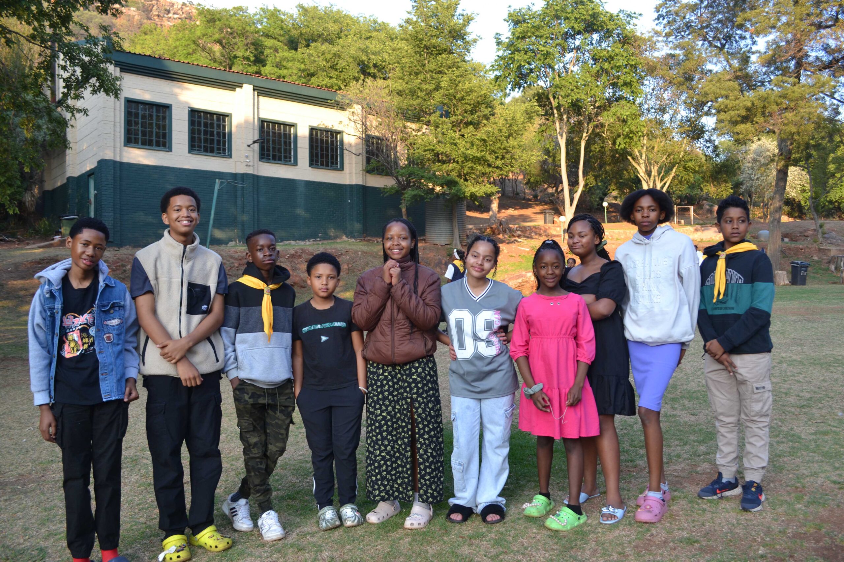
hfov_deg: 61.9
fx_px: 703
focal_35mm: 30
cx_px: 422
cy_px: 281
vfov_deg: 43.6
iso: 200
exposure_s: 1/125
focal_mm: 20
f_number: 5.6
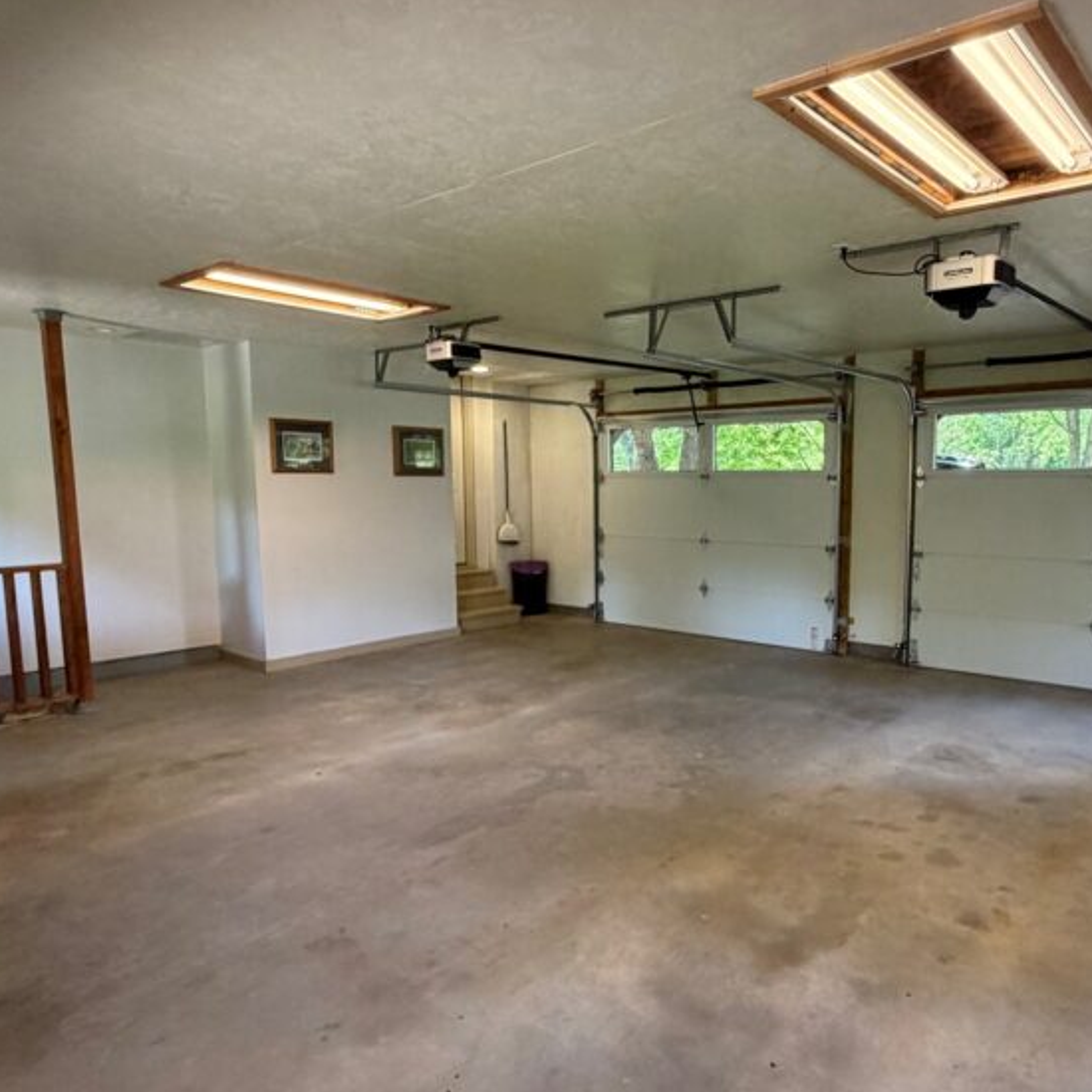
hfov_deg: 64.3
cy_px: 584
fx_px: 857
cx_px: 668
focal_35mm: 24
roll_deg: -0.4
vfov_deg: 65.0
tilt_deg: -4.7
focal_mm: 2.22
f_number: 2.2
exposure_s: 1/60
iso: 320
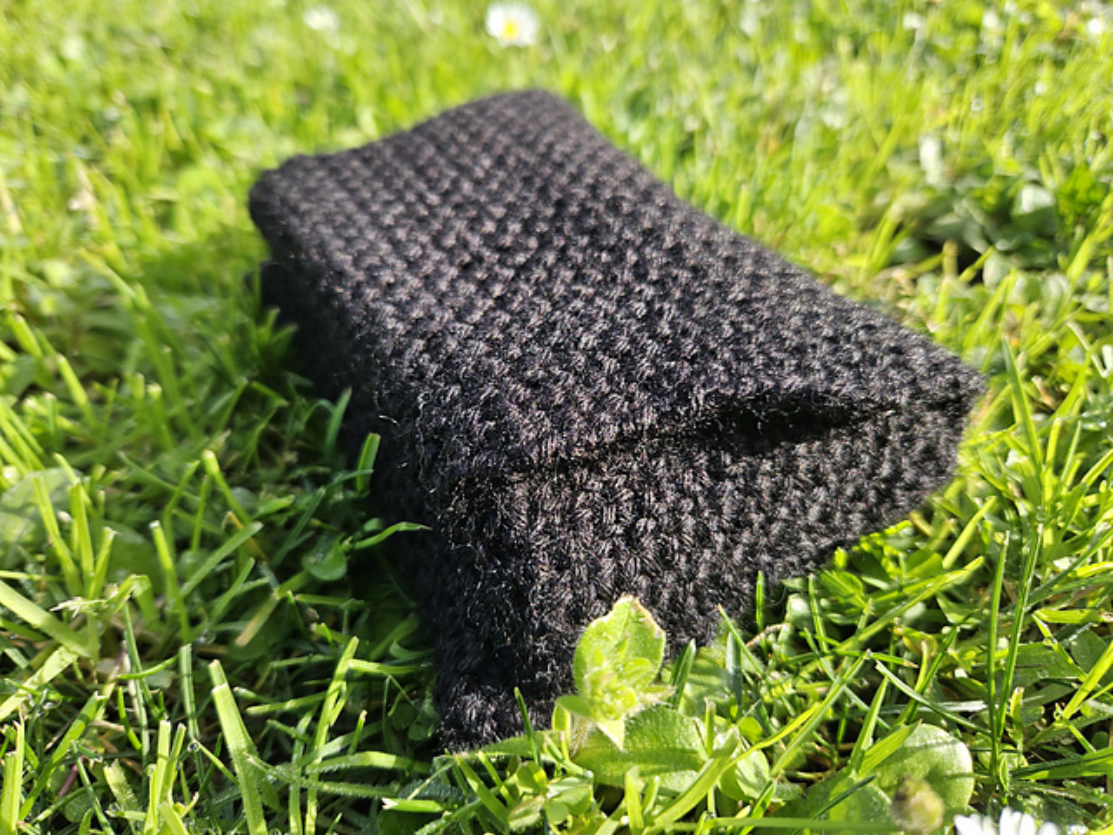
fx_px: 740
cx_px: 556
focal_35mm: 23
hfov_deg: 73.9
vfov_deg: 58.9
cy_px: 418
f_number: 1.8
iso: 25
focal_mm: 5.4
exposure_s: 1/415
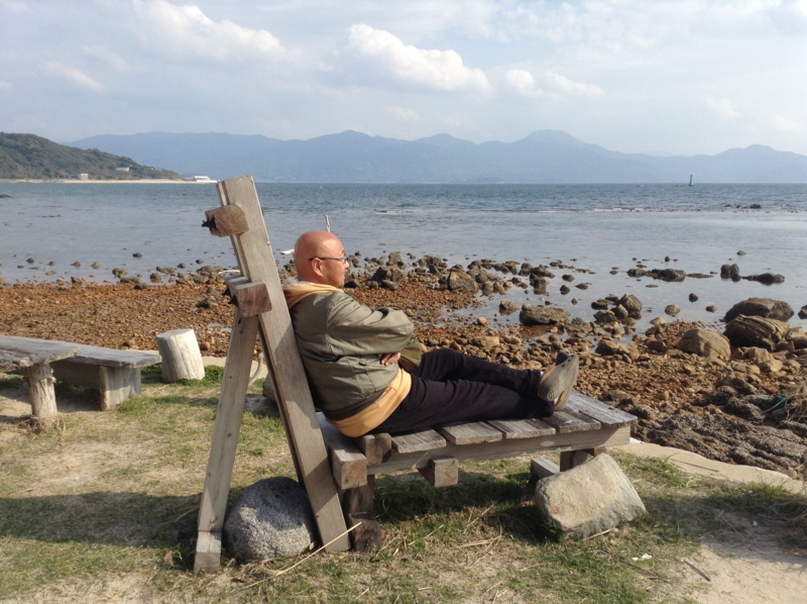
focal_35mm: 33
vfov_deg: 42.9
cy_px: 302
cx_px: 404
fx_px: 768
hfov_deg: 55.4
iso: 32
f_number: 2.4
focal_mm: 3.3
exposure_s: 1/1524
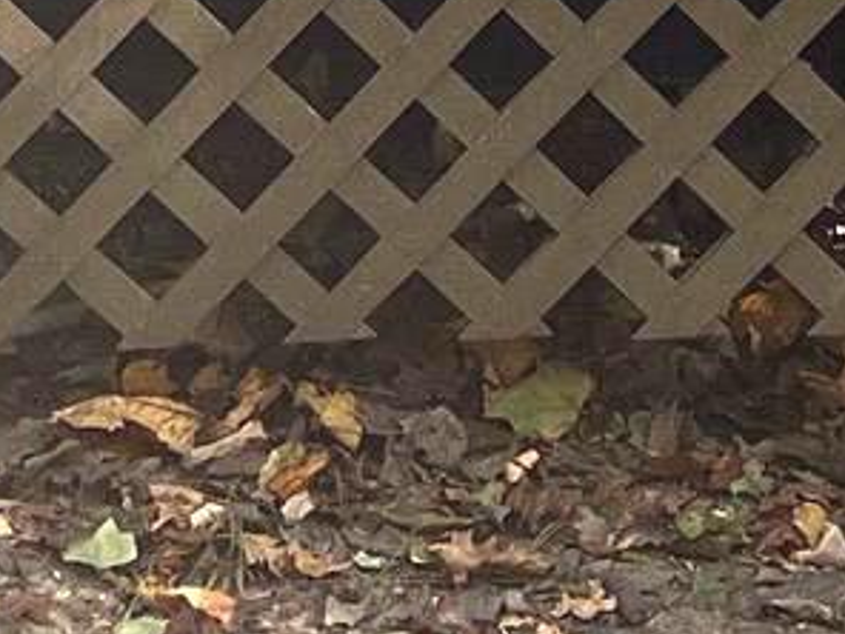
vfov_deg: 7.4
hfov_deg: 11.0
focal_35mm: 180
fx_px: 4394
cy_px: -1185
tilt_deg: -2.9
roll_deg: +1.2
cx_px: 468
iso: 64
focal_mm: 5.7
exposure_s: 1/162
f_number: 1.5
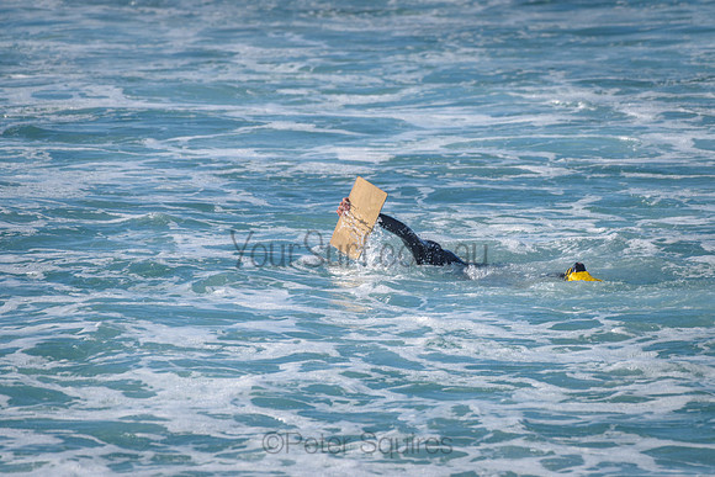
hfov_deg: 3.4
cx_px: 414
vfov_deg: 2.2
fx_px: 12173
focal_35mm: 613
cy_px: 239
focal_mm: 500
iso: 140
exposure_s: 1/2000
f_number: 5.6
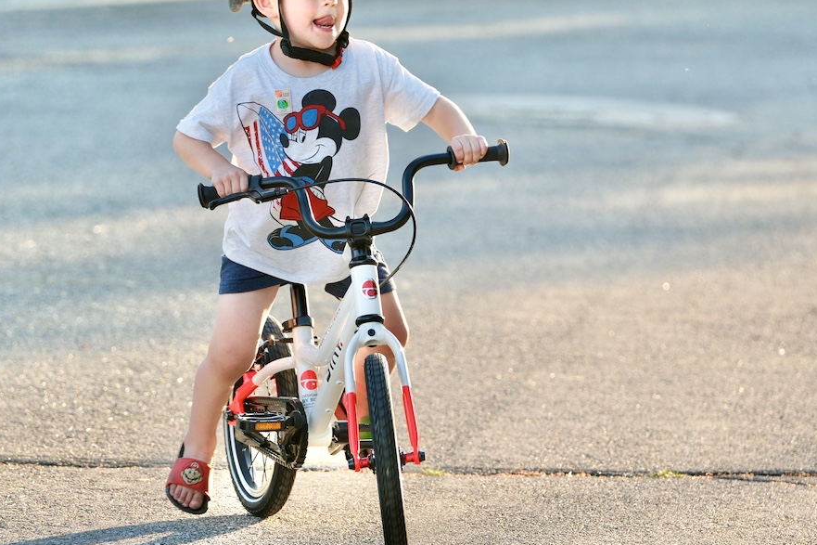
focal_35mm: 286
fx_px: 6489
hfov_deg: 7.2
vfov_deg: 4.8
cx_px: 384
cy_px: 266
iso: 125
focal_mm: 140
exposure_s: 1/210
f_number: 3.2
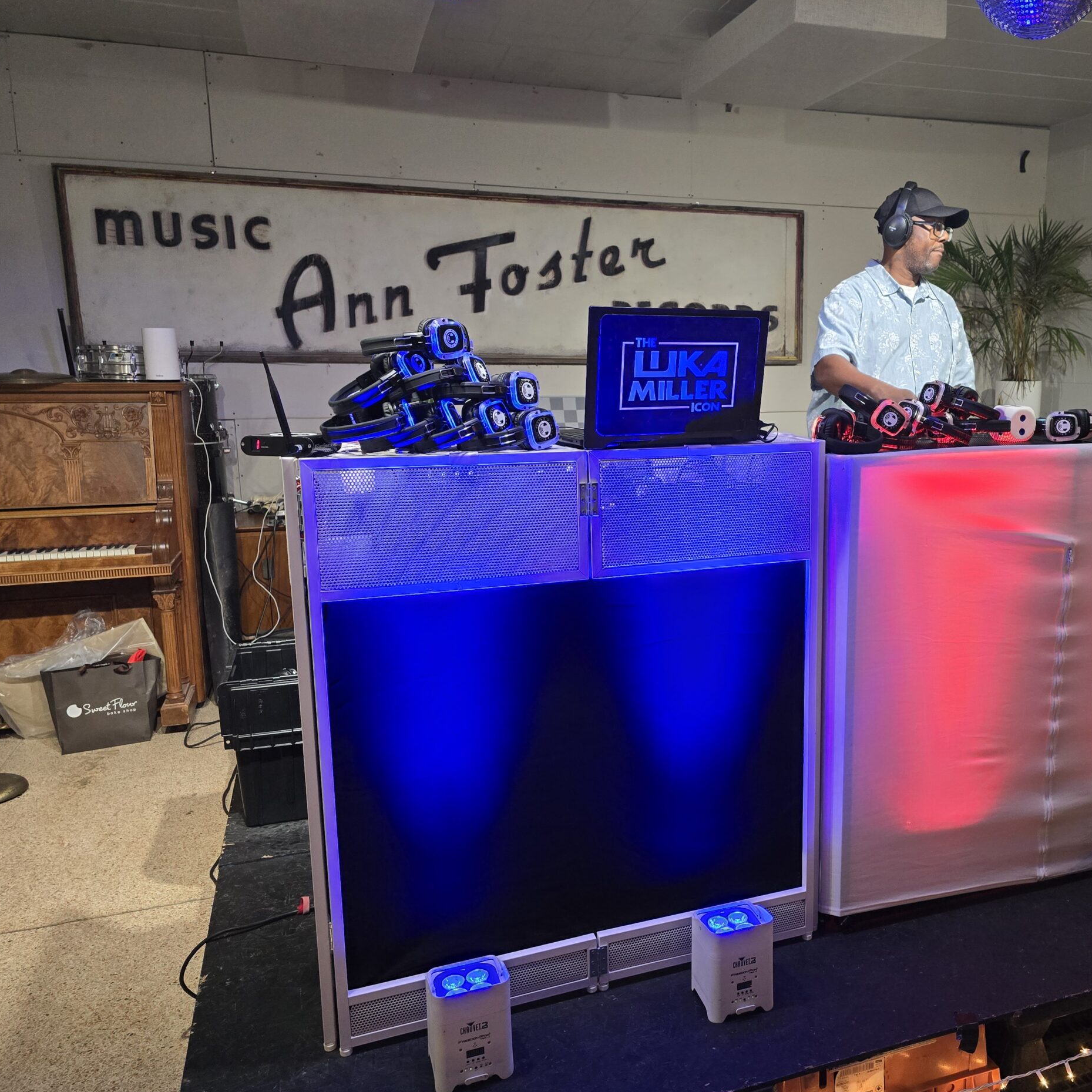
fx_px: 999
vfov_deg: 57.3
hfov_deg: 56.3
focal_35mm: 28
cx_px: 715
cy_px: 550
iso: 800
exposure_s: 1/120
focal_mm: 6.3
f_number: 1.7
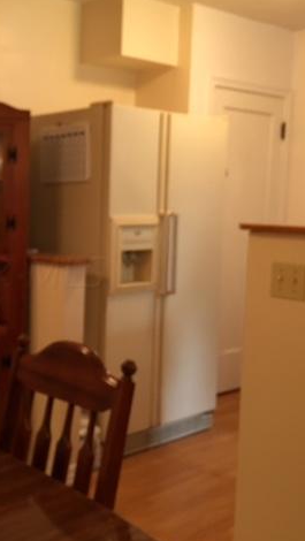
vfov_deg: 47.3
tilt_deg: -6.5
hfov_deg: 26.8
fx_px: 617
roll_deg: -1.7
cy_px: 272
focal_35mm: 43
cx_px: 31
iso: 125
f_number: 2.2
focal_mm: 4.15
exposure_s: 1/30
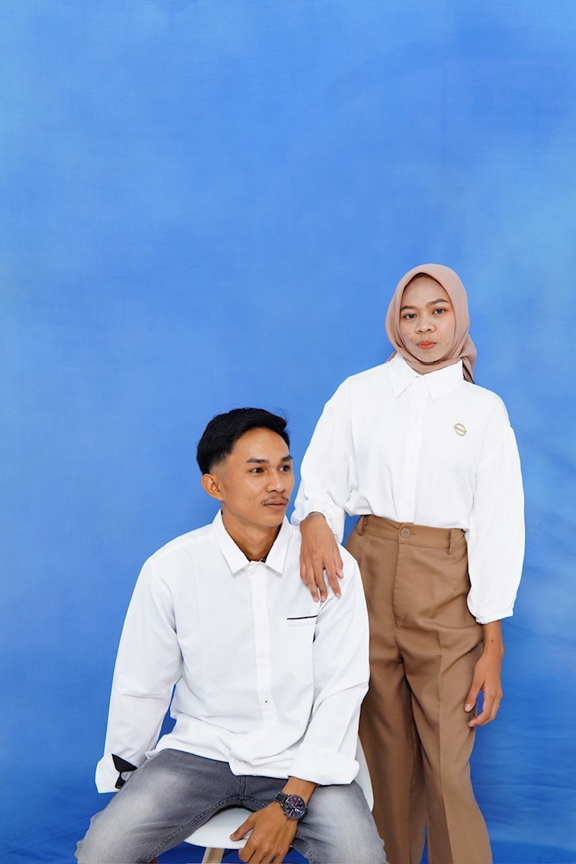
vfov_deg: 43.6
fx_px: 1079
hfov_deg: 29.9
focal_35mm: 45
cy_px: 432
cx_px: 288
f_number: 3.5
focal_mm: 30
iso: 250
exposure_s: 1/125
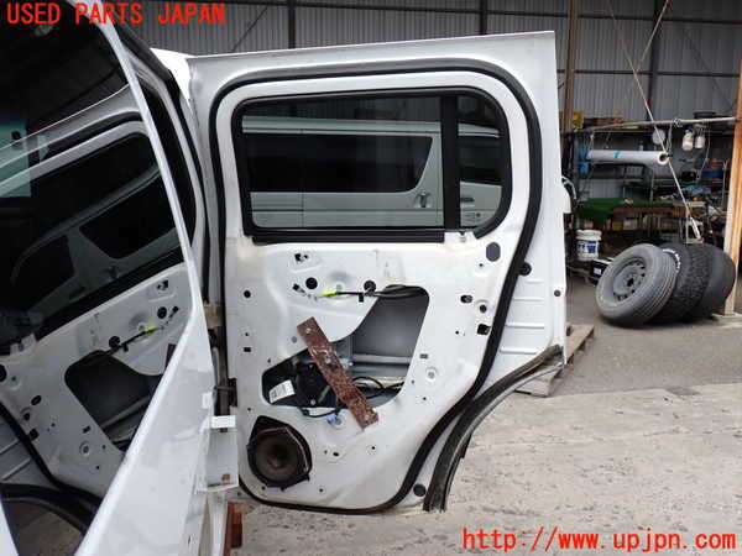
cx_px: 371
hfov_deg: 56.8
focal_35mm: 32
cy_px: 278
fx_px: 686
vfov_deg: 44.2
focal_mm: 5.79
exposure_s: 1/640
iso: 100
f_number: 3.2
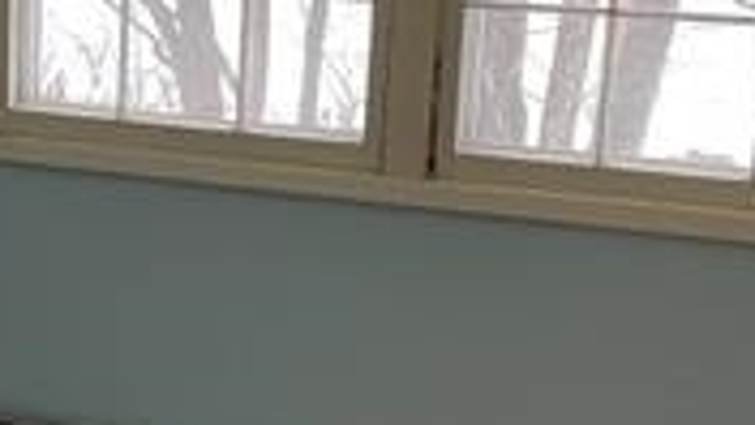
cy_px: 275
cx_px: 13
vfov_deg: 11.7
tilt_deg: -13.1
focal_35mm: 103
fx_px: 2062
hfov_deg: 20.2
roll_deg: -1.2
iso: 250
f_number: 1.6
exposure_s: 1/60
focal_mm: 4.2
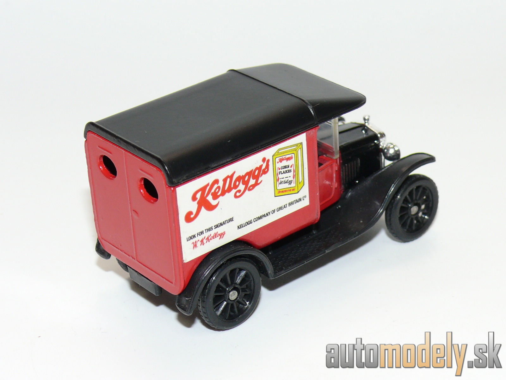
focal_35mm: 95
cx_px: 253
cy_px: 190
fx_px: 1389
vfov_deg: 15.6
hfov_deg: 20.7
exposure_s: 1/30
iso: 100
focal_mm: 12.9
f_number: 4
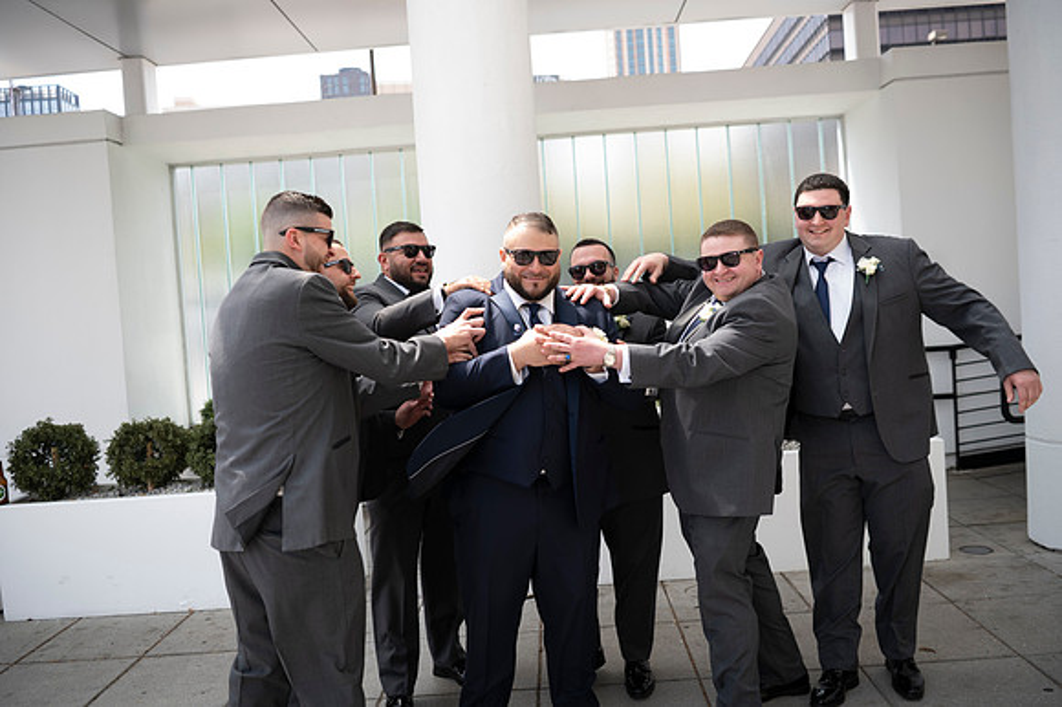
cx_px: 531
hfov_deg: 58.7
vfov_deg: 41.1
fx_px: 943
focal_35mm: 32
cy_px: 354
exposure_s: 1/250
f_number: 2.8
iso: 50
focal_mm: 32
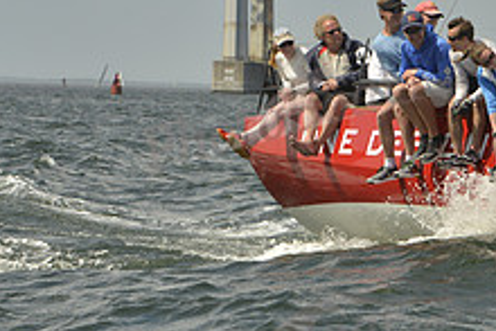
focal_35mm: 316
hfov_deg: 6.5
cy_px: 199
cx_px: 579
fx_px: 4356
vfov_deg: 4.4
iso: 280
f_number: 8
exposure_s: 1/1600
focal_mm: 120
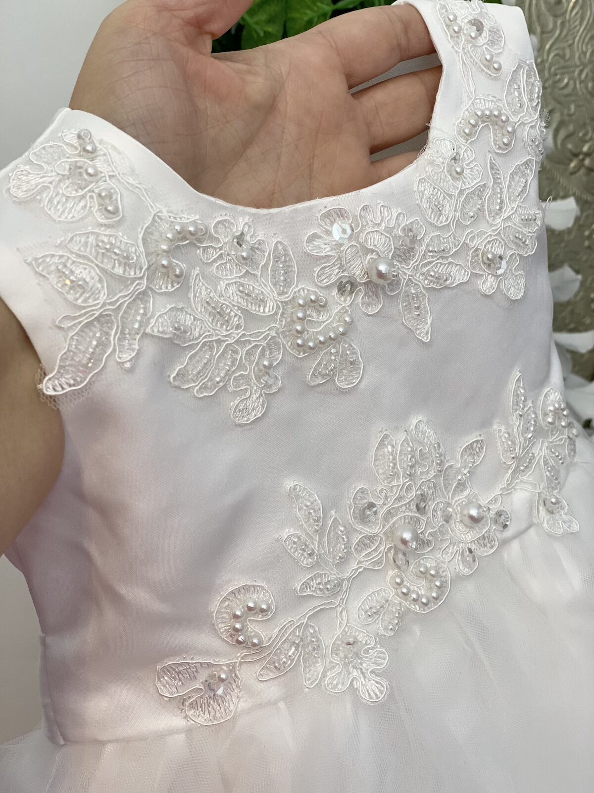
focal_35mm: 52
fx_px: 1190
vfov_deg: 36.8
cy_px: 396
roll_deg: +8.3
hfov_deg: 28.0
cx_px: 297
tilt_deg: -21.6
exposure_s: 1/100
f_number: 2
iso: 100
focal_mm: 6
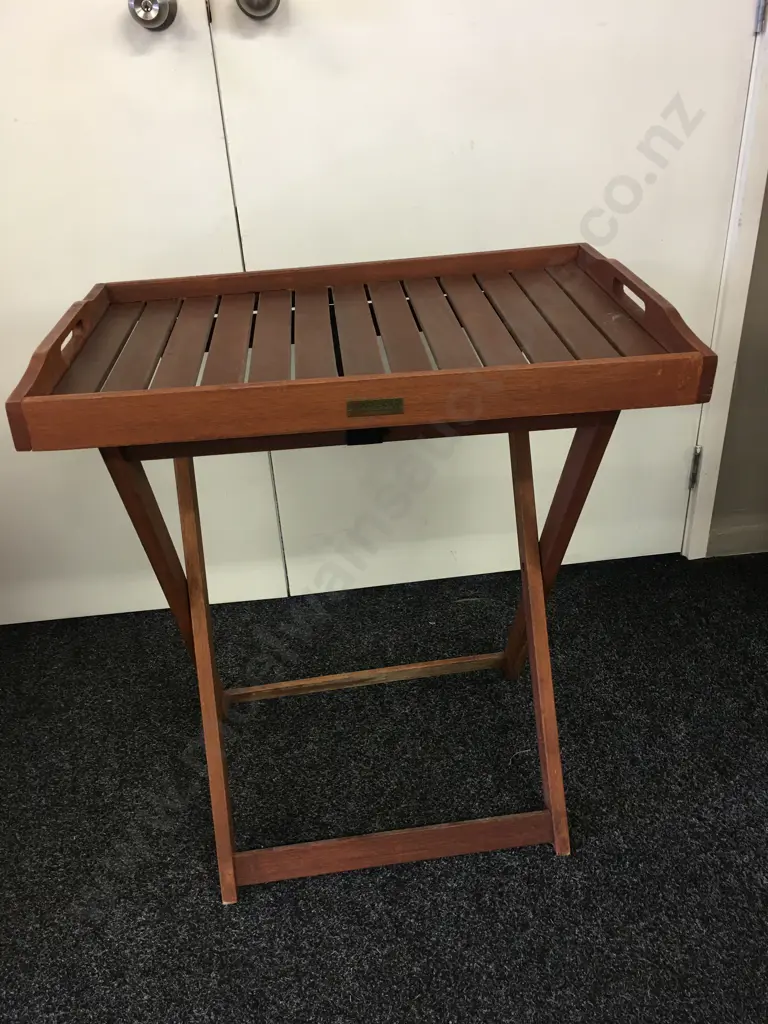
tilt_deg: -29.9
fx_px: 858
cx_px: 384
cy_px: 512
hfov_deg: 48.2
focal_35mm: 29
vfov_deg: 61.7
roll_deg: +2.6
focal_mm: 4.15
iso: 50
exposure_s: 1/17
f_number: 2.2
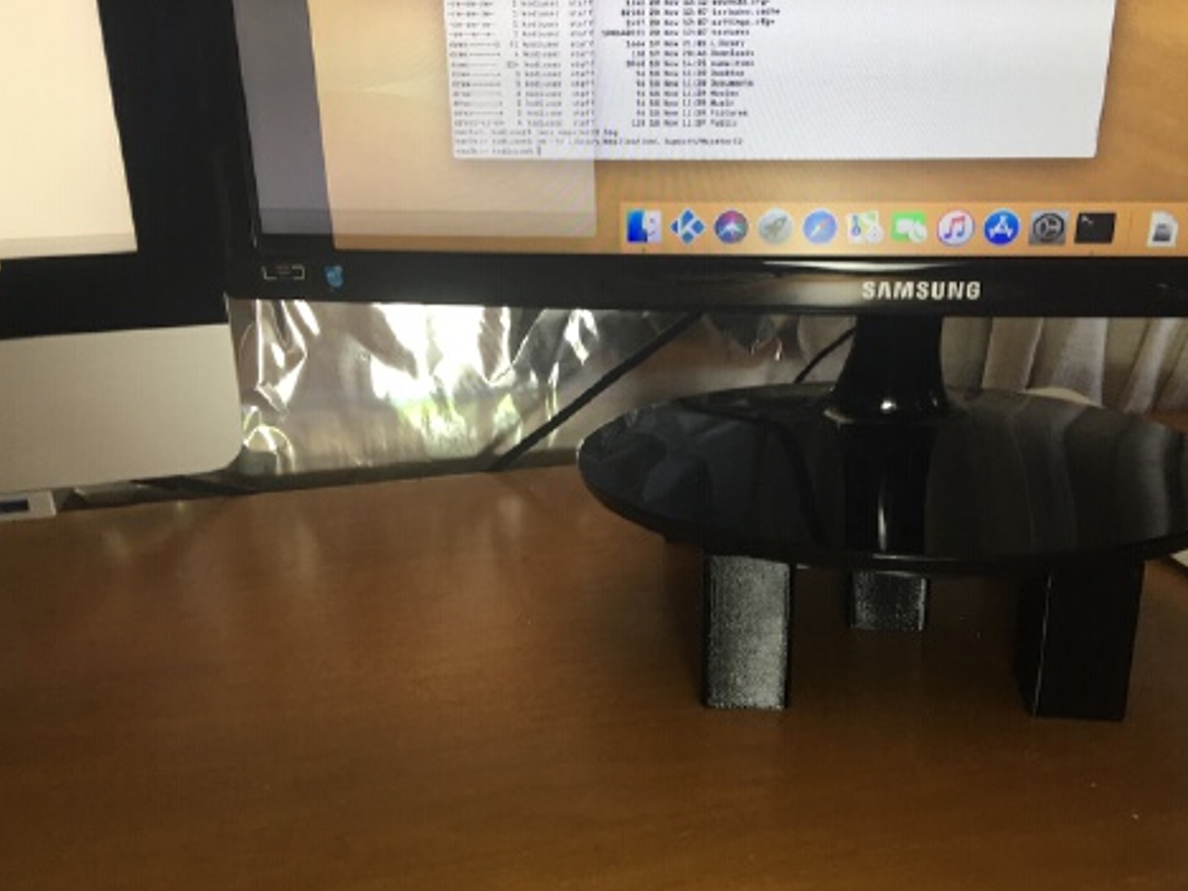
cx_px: 621
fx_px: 1133
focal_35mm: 33
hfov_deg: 55.3
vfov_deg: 42.9
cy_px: 442
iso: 40
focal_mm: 4.15
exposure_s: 1/33
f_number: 2.2
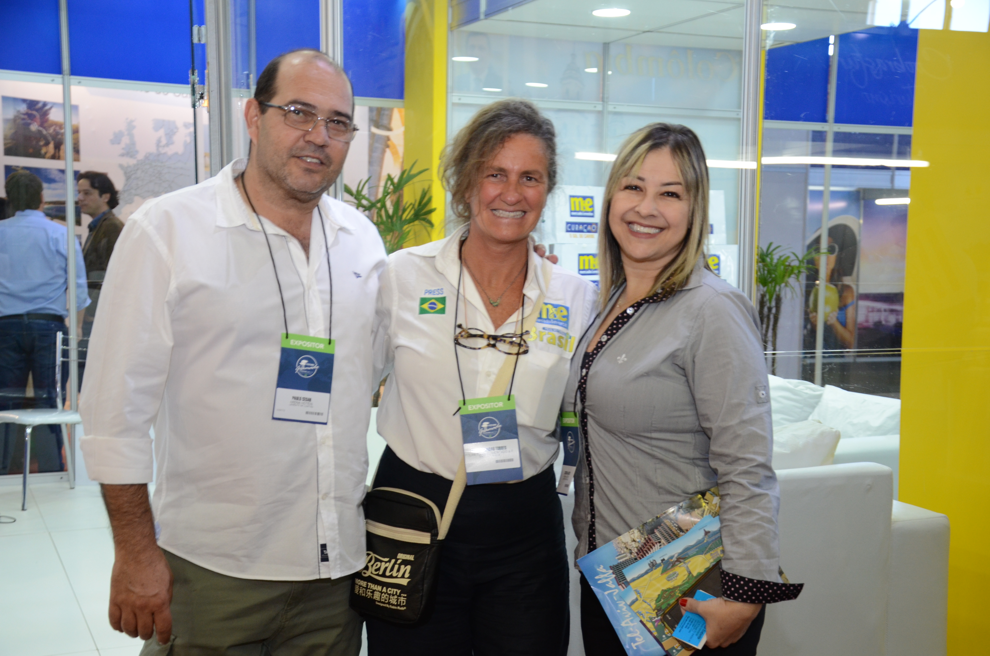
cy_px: 328
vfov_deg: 28.0
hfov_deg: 41.2
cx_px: 495
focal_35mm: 48
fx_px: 1317
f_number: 4.2
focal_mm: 32
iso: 800
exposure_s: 1/60
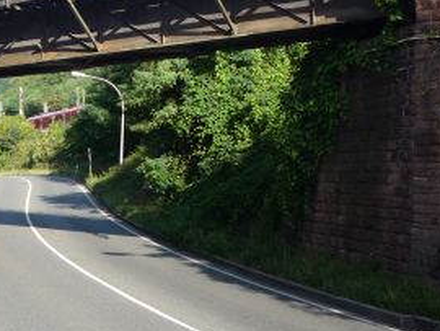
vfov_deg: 20.5
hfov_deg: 26.6
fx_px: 903
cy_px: 70
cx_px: 57
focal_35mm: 71
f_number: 4
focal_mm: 5.2
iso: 100
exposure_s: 1/250
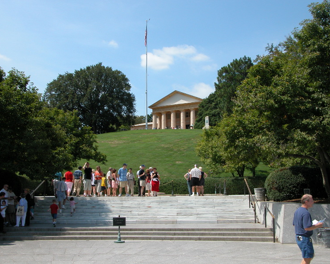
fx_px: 400
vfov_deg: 36.5
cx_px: 164
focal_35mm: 41
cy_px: 132
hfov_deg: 44.8
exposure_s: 1/321
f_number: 6.4
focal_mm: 10
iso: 100
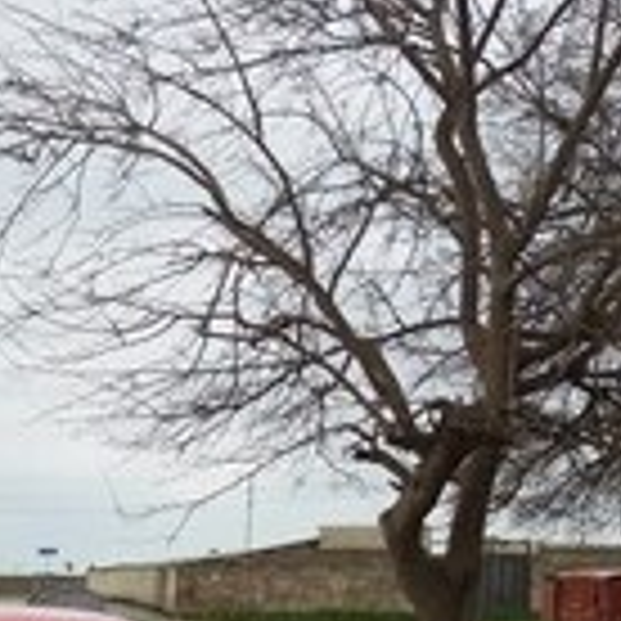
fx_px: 1806
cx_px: -189
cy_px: 801
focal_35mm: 89
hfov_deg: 18.2
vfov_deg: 18.2
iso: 64
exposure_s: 1/738
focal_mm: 3.7
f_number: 1.9
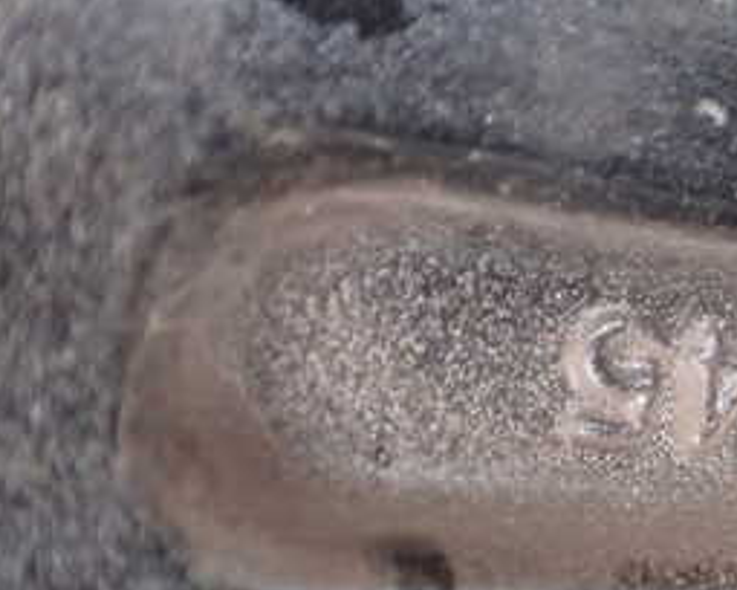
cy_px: 367
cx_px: 850
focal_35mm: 69
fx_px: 1505
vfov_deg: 22.1
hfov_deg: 25.2
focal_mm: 5.4
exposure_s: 1/40
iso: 800
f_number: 2.3
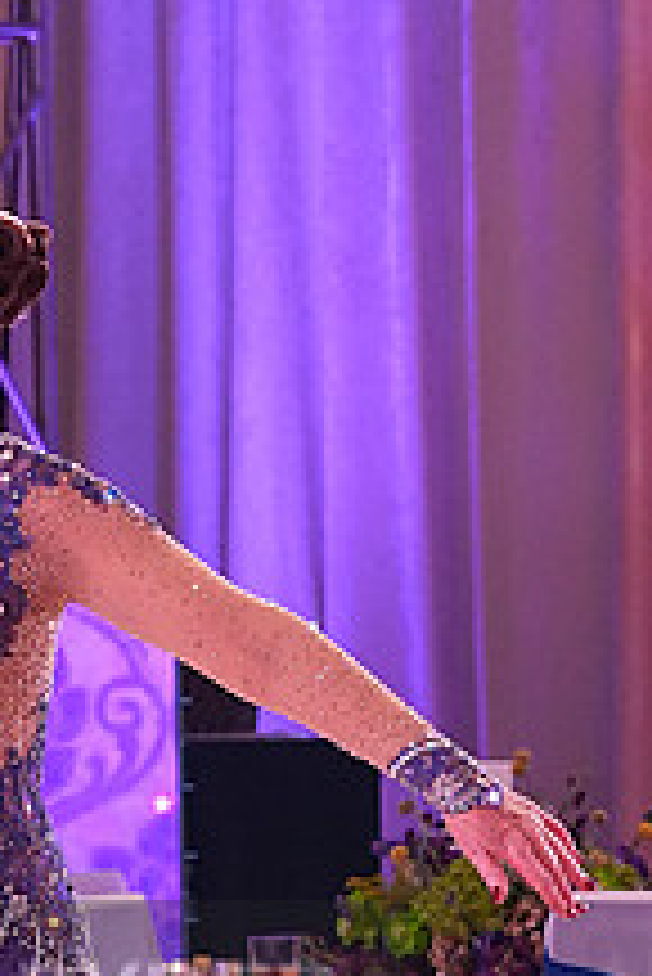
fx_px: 11364
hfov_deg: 3.3
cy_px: 1052
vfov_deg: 4.9
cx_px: -209
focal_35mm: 419
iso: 3200
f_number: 5.6
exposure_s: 1/250
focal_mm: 105
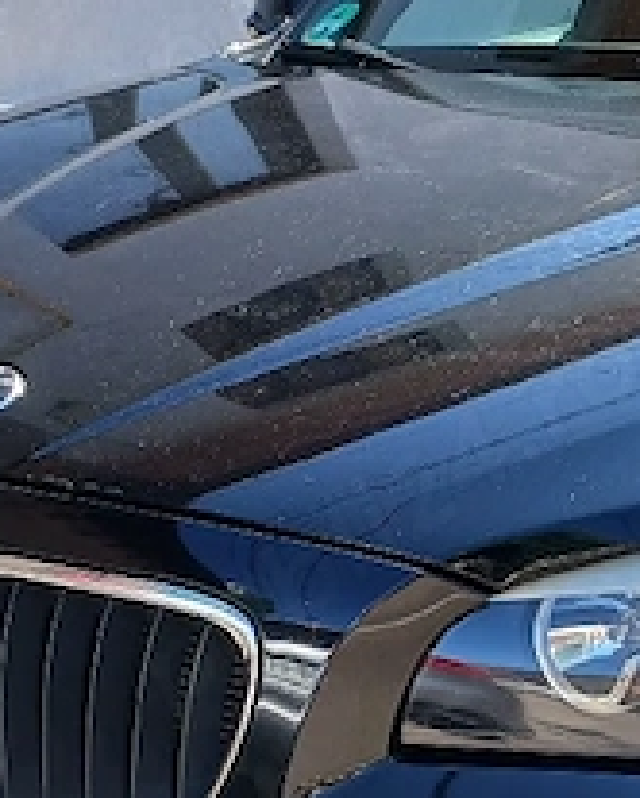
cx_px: 544
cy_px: 613
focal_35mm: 98
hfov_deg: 15.6
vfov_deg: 19.4
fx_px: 2317
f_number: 1.8
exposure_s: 1/156
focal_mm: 3.98
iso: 20
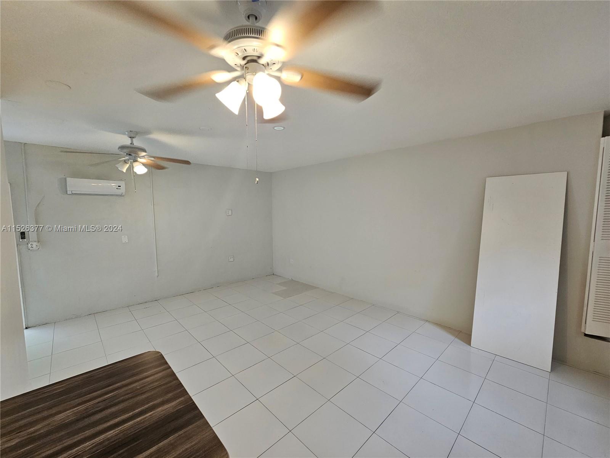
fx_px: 229
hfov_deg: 106.2
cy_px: 229
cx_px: 305
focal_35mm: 13
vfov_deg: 89.9
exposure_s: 1/60
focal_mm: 2.2
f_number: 2.2
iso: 125
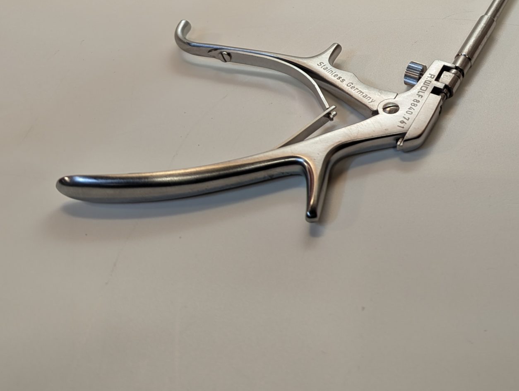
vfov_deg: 28.1
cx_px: 437
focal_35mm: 49
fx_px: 736
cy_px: 7
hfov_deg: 37.1
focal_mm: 6.81
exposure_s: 1/100
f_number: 1.85
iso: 109
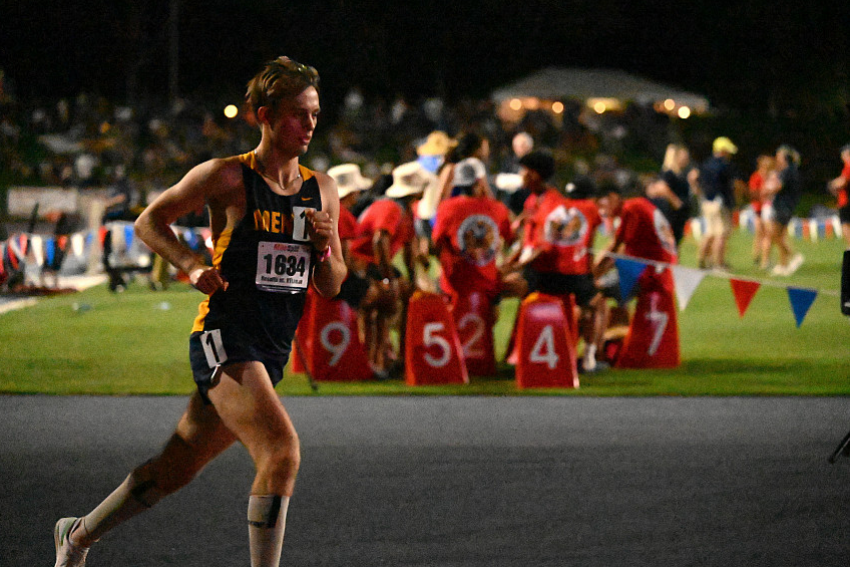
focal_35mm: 196
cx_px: 424
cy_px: 283
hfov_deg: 10.5
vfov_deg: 7.0
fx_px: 4627
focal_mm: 195
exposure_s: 1/8000
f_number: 5
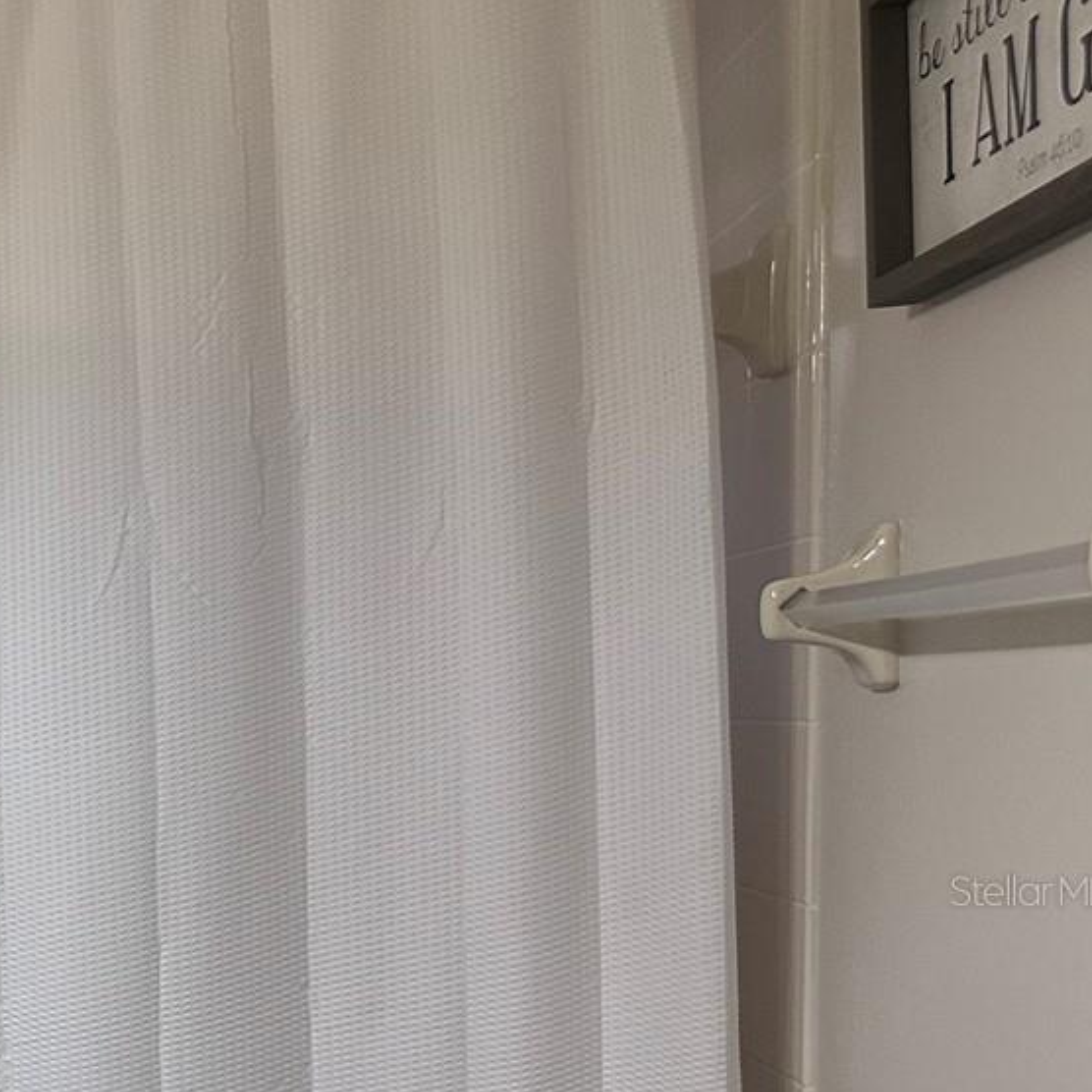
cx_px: -436
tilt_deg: -3.7
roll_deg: +1.5
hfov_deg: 23.7
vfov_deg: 27.5
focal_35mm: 61
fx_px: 2177
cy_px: 890
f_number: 1.78
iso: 200
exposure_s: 1/120
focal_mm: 6.86
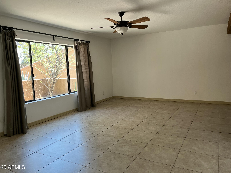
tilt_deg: -5.8
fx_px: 180
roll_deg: +2.7
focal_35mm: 27
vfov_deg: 51.4
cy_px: 86
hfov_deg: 65.3
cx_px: 115
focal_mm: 5.1
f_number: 1.6
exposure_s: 1/120
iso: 64
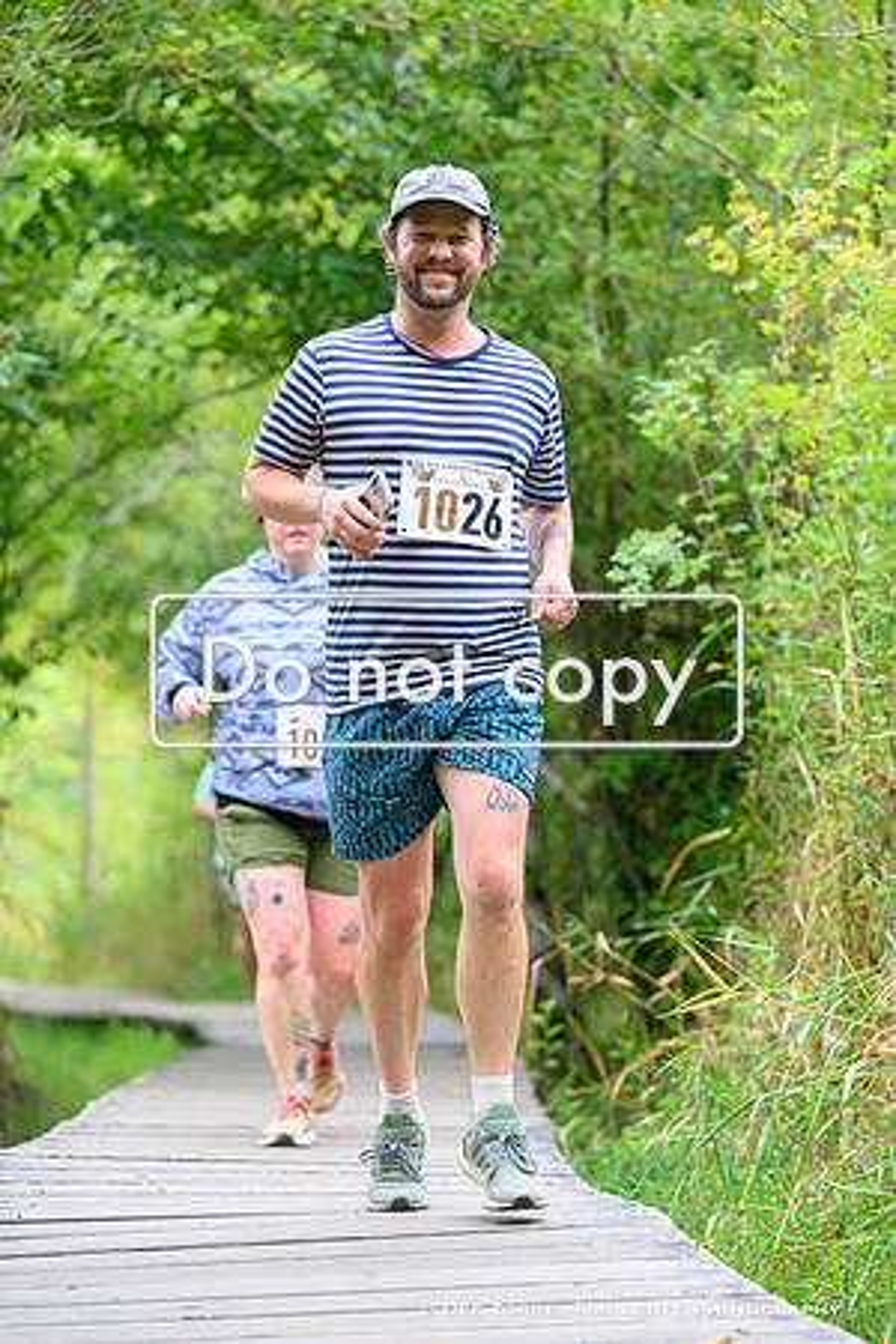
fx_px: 4293
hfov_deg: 11.9
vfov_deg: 17.8
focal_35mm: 115
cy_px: 672
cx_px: 448
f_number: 3.5
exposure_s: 1/800
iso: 3200
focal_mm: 115
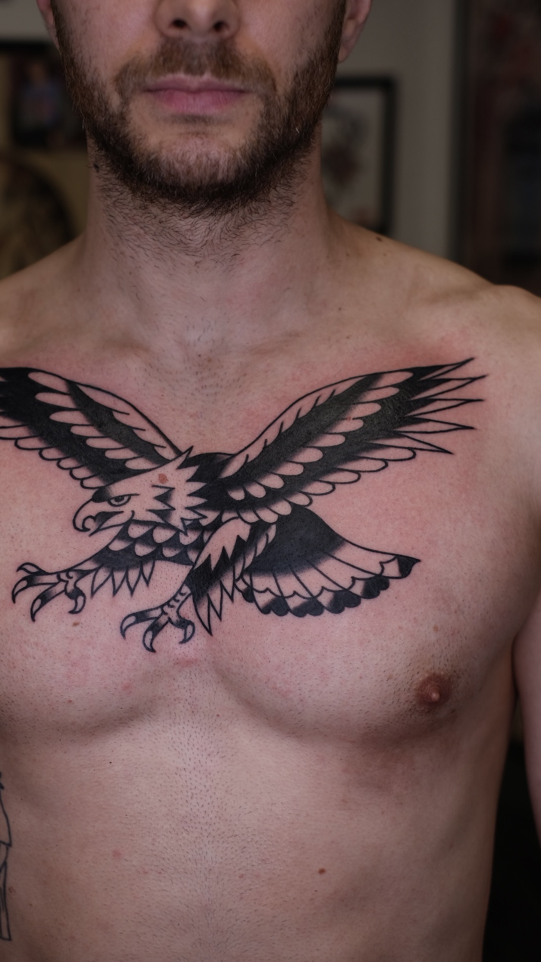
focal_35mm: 61
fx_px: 1556
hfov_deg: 19.7
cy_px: 476
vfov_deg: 34.4
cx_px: 205
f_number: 2.2
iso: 160
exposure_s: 1/180
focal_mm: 35
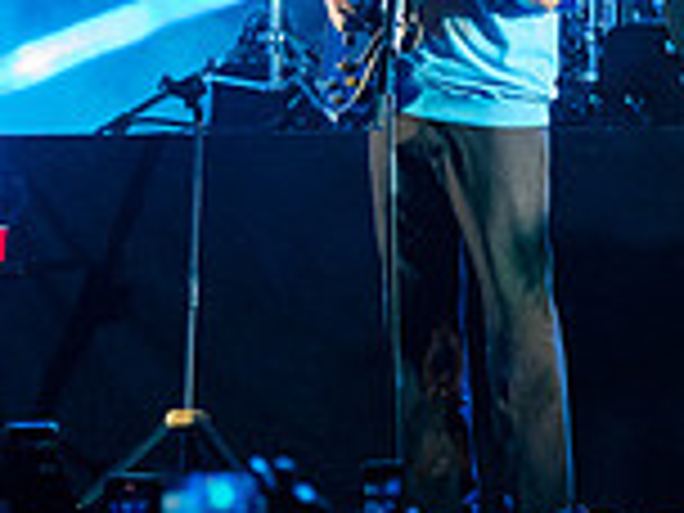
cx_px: 441
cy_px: -38
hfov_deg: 3.2
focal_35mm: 624
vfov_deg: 2.4
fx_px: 12330
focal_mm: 170
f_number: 4.5
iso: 6400
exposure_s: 1/800
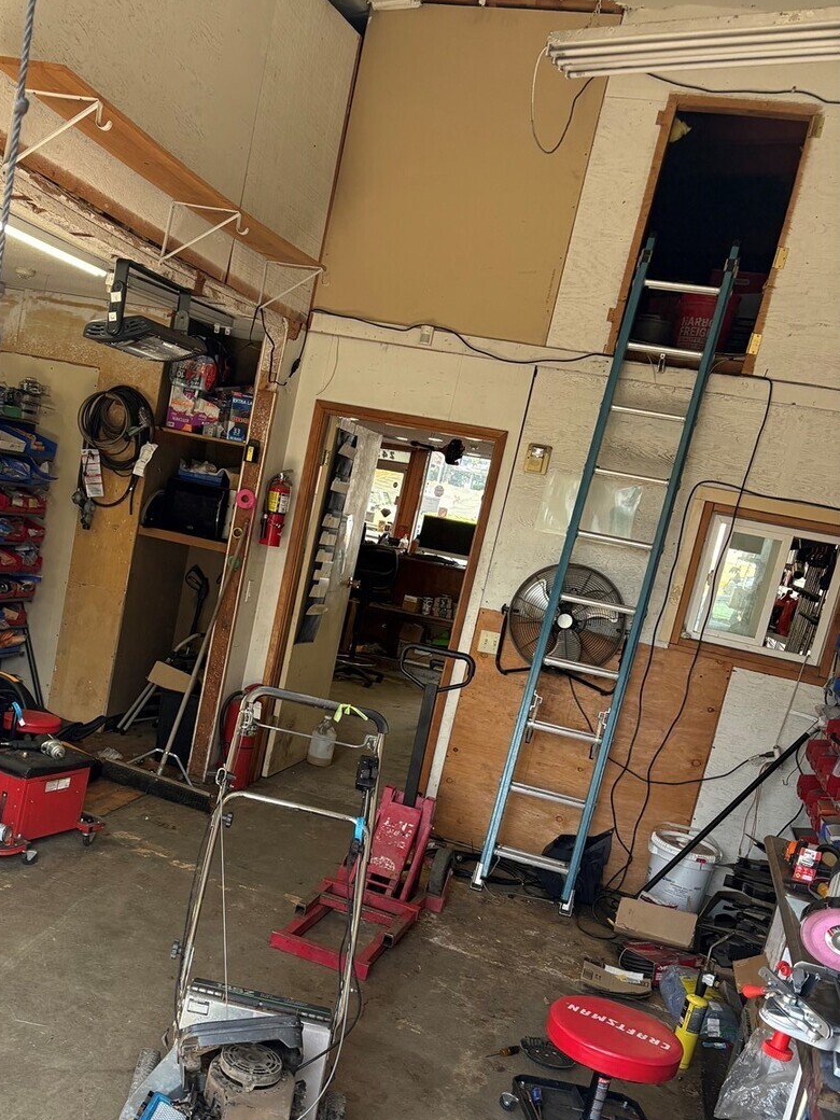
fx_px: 1165
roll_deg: -9.5
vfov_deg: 50.9
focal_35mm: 36
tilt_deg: -8.9
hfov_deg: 39.1
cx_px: 262
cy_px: 684
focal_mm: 5.96
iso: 125
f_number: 1.6
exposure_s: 1/242
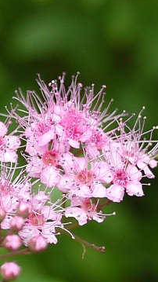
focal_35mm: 91
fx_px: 678
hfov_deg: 13.0
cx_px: -31
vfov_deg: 23.4
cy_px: 147
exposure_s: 1/1300
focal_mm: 20
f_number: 2.2
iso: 200
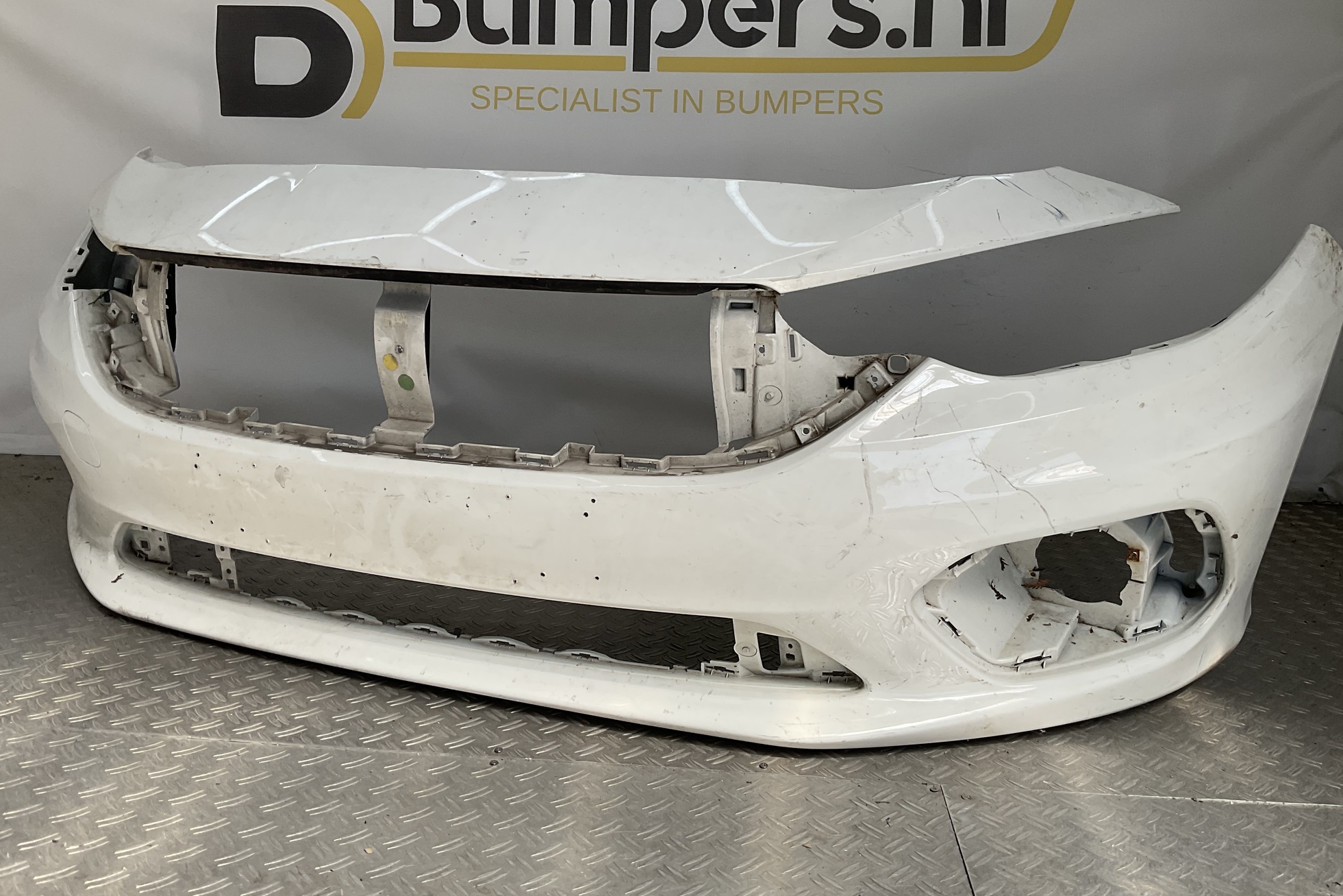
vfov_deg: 42.2
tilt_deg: -11.2
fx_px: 1157
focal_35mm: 31
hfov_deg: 60.3
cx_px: 679
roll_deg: -3.1
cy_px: 384
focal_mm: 3
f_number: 1.8
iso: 16
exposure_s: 1/997
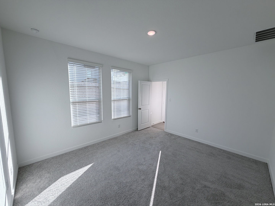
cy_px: 103
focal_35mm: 14
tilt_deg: -5.5
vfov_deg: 85.7
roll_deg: -0.3
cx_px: 138
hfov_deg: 102.1
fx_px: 111
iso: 20
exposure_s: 1/120
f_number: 2.2
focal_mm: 2.22
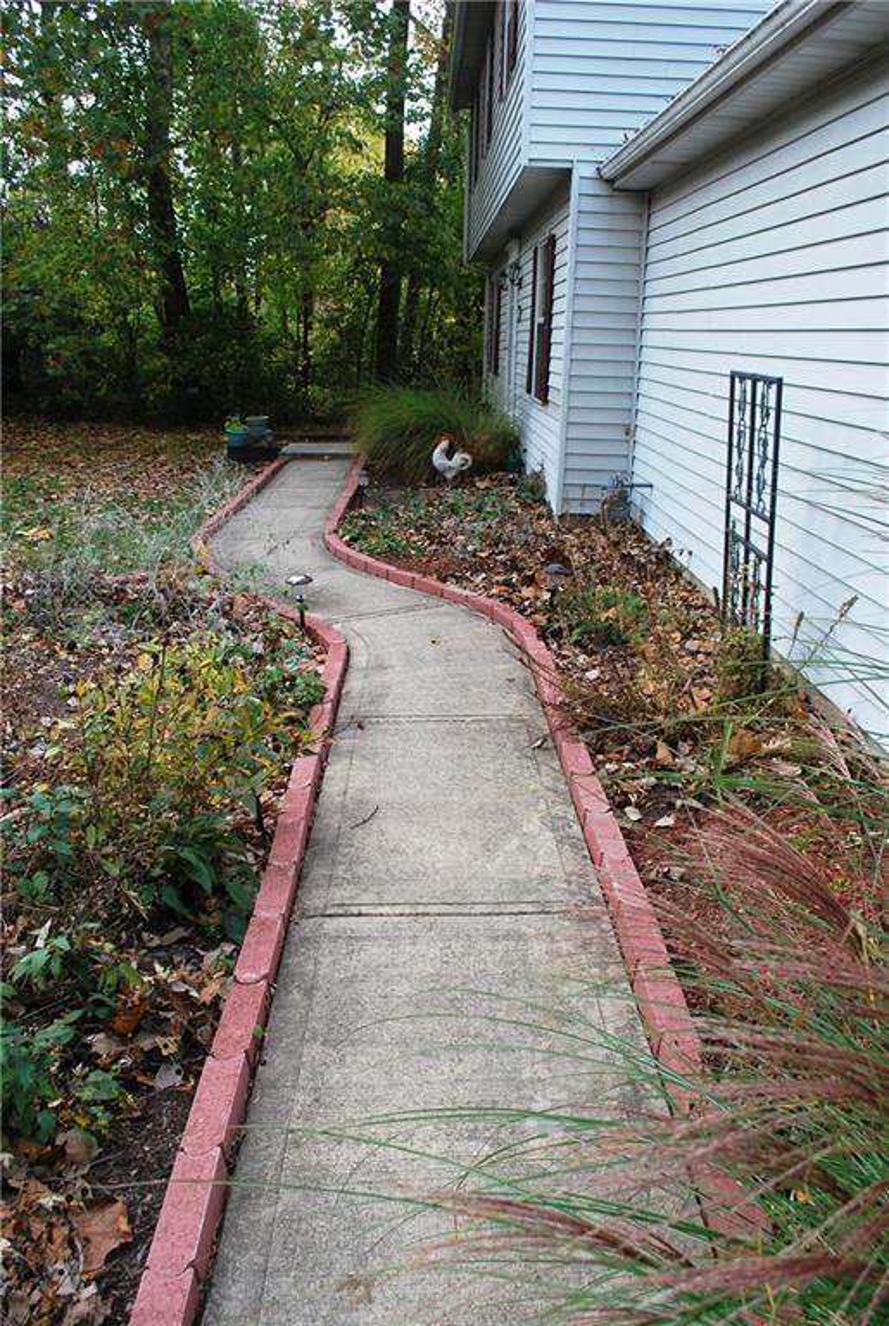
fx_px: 996
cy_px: 663
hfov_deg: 48.1
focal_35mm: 27
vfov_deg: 67.3
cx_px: 444
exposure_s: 1/125
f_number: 5.6
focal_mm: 18
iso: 200
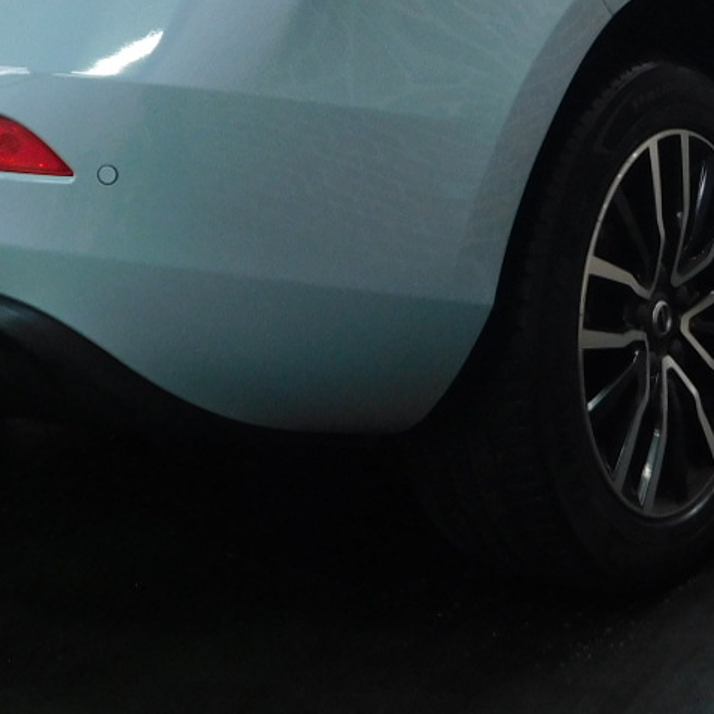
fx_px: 1587
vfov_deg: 24.1
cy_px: -15
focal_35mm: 68
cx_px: 276
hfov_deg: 25.3
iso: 200
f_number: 3
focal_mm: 4
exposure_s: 1/30
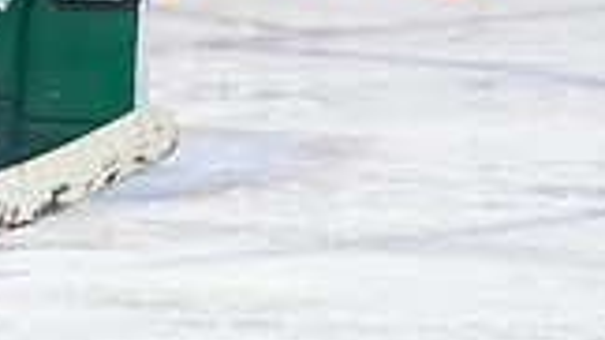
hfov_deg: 2.5
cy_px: -310
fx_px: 13872
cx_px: -222
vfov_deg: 1.4
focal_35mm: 865
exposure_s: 1/640
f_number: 3.2
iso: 3200
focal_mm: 135
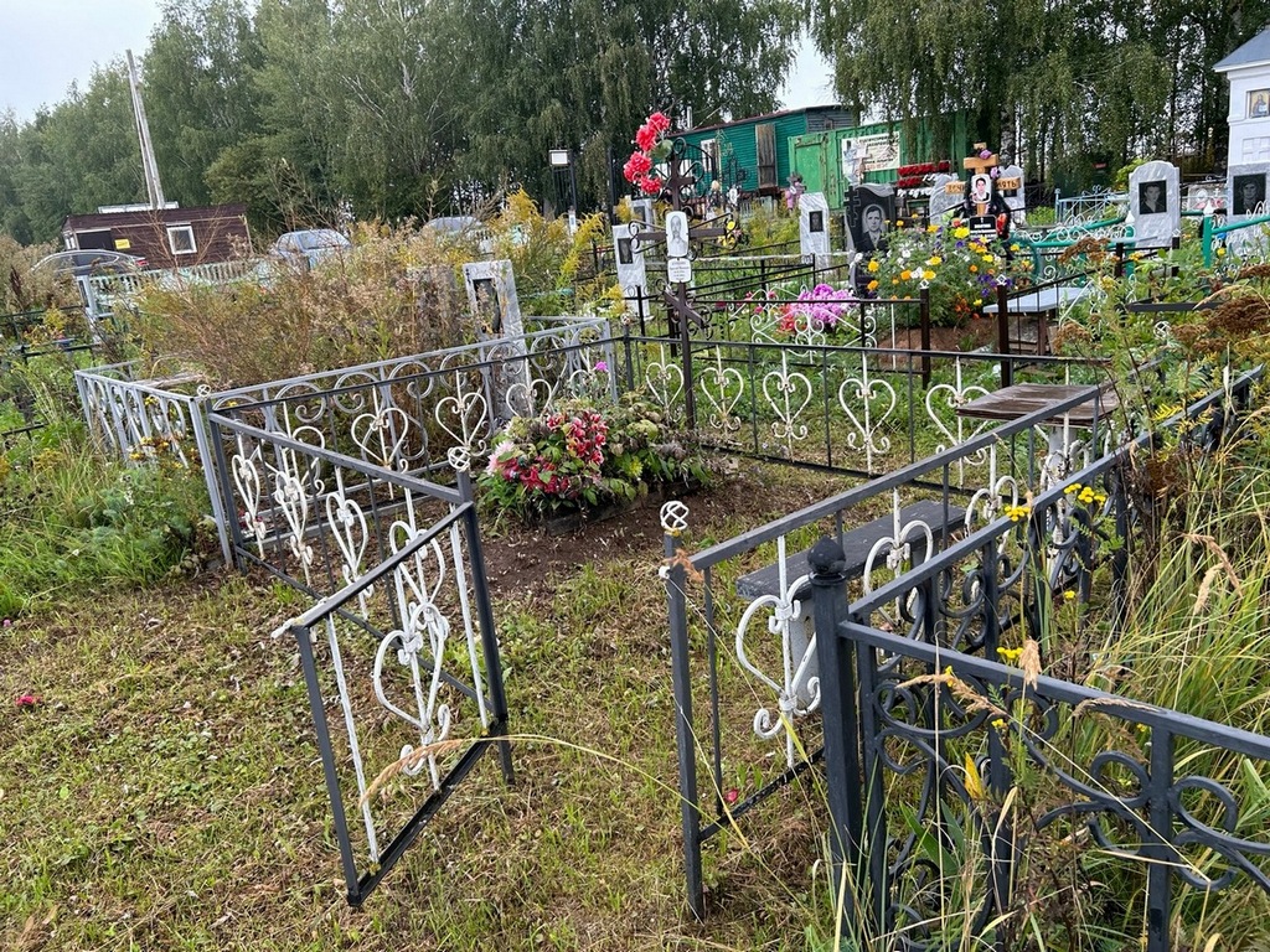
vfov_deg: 53.1
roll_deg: +3.5
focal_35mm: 26
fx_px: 954
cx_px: 635
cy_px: 476
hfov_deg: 67.3
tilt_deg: -13.5
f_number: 1.5
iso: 50
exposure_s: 1/410
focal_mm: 5.7
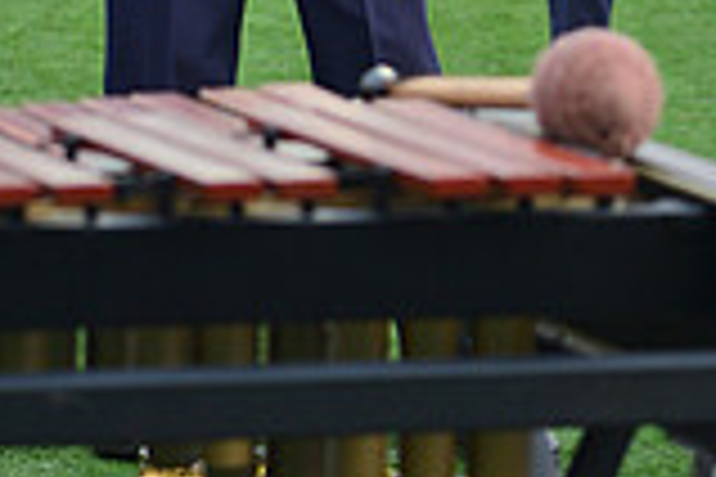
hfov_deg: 6.6
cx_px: 272
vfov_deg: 4.4
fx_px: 6185
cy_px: -486
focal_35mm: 311
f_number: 5.6
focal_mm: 110
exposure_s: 1/800
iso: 400
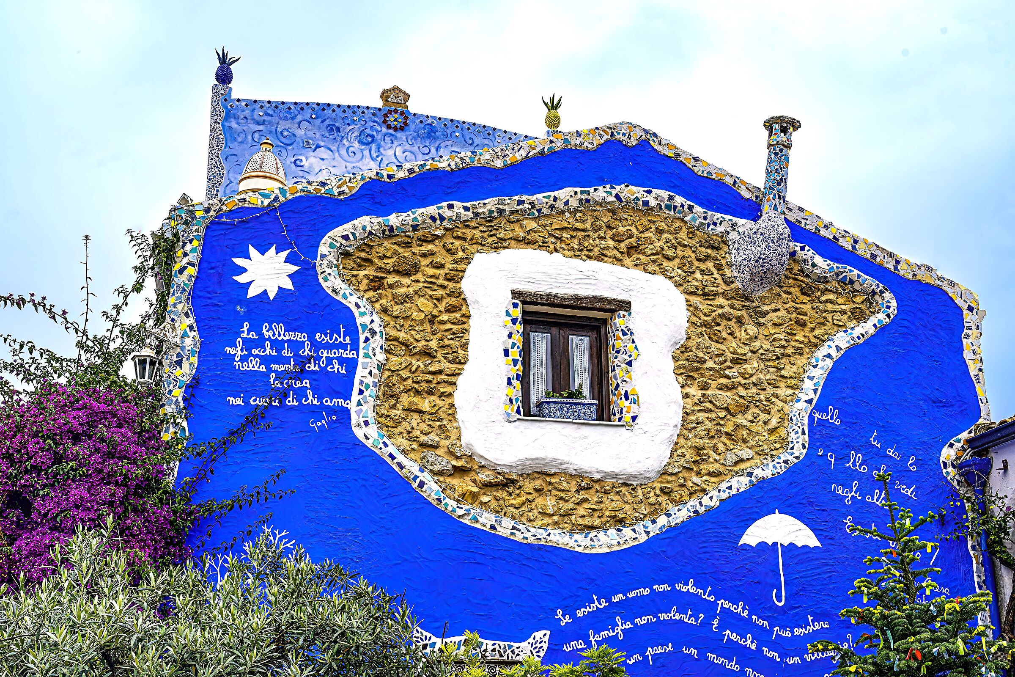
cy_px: 338
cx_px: 508
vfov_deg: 35.1
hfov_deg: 50.7
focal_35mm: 38
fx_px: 1071
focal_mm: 38
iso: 320
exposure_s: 1/160
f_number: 11
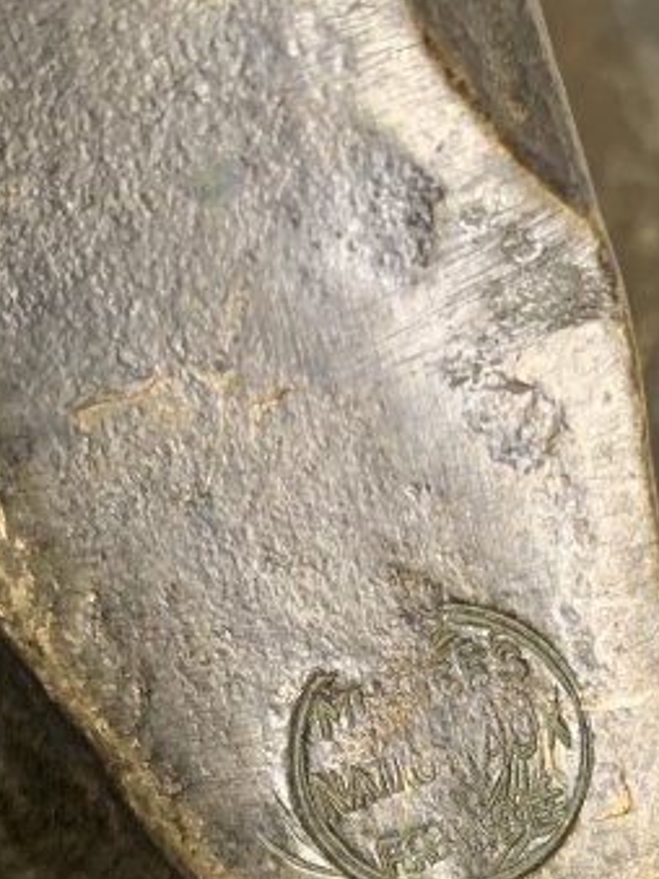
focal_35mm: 92
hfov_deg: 16.0
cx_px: 384
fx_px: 2337
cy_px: 954
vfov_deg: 20.4
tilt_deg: -54.8
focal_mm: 4.25
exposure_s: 1/60
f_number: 1.8
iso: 200
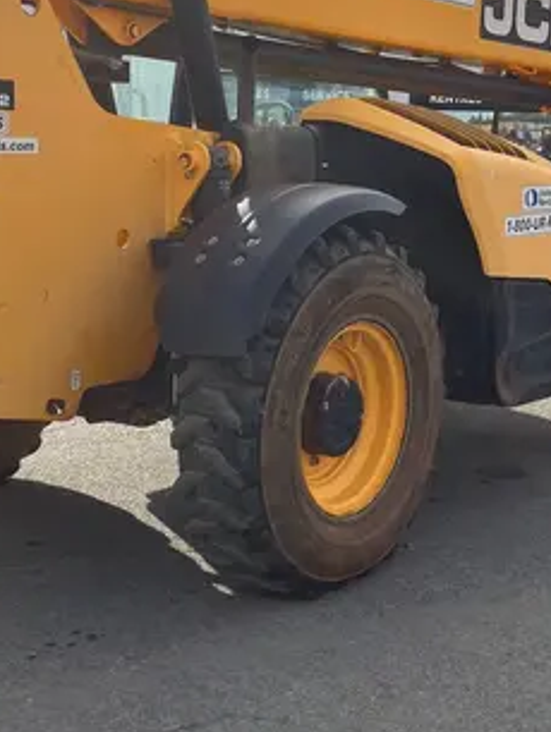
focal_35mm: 67
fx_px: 1420
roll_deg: -1.8
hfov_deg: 22.0
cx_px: 278
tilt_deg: -9.3
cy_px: 415
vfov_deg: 28.9
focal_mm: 3.99
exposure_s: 1/1215
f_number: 1.8
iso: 32
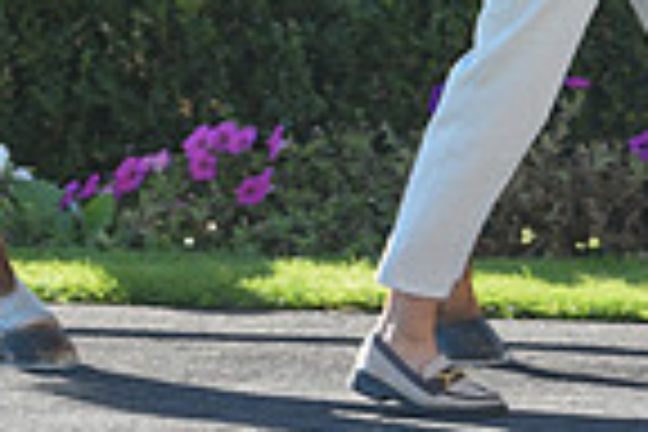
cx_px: 819
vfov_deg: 2.1
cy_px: -371
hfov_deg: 3.2
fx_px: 11573
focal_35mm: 643
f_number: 6.3
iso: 400
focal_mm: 160
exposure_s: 1/320
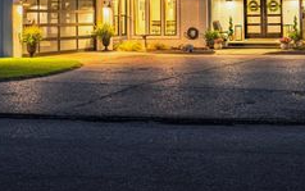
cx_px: 165
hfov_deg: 27.5
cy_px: -12
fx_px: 624
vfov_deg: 16.9
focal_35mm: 75
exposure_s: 1/2.5
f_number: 6.3
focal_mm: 35
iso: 100
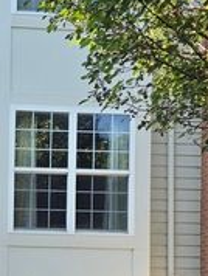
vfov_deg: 21.5
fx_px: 687
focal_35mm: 86
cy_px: 305
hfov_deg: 16.3
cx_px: -61
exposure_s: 1/359
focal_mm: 6.25
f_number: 1.7
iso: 25
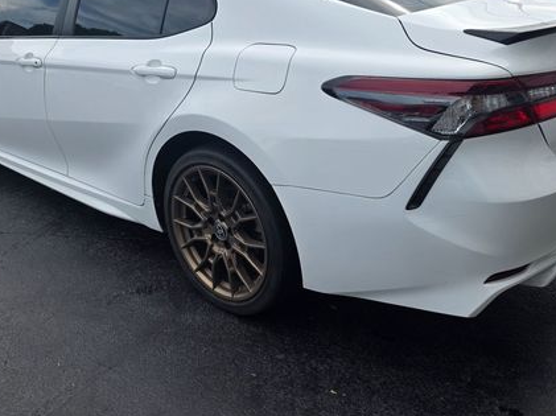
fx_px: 562
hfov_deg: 52.6
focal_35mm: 35
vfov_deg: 40.1
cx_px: 255
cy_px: 133
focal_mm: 6.3
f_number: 1.7
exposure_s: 1/2961
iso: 80
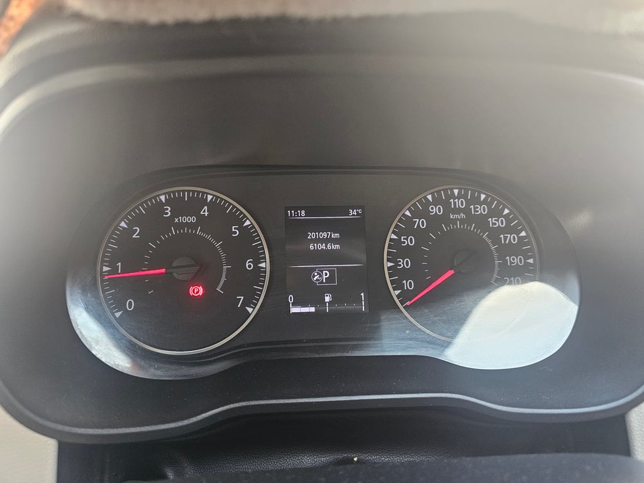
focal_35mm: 23
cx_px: 322
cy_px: 242
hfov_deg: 73.9
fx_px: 428
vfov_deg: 58.9
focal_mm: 6.3
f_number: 1.7
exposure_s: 1/200
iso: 500
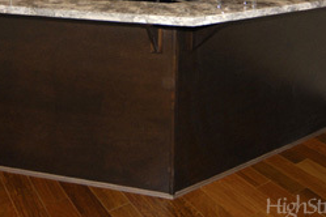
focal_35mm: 37
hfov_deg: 51.7
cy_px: 1
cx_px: 140
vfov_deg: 33.0
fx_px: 335
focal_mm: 12
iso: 125
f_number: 4.5
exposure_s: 1/60
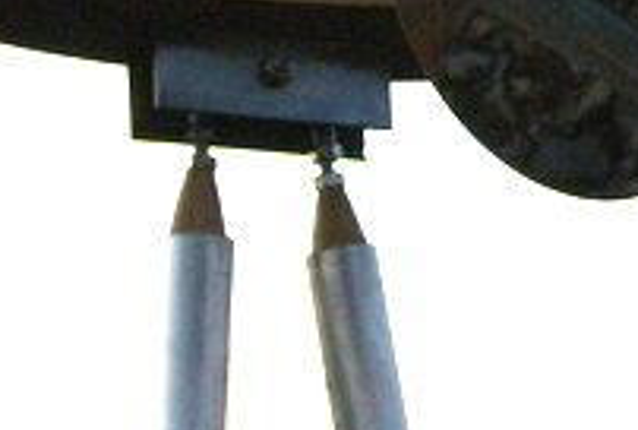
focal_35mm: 267
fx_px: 4746
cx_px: 704
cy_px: -152
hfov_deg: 7.6
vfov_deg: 5.2
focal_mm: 16.9
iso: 250
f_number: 4.5
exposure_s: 1/60
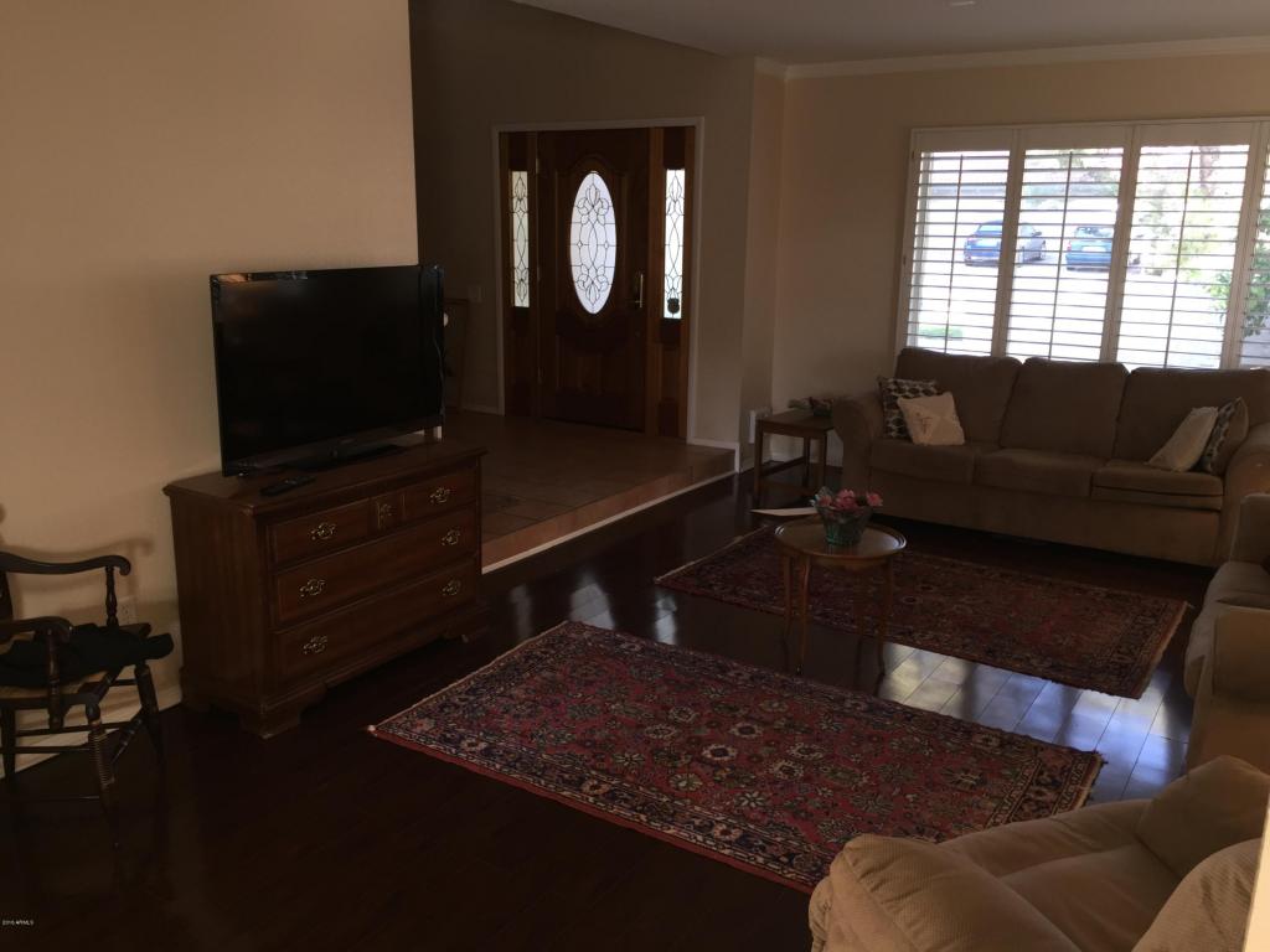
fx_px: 1064
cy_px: 476
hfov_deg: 61.7
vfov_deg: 48.2
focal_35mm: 29
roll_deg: -1.8
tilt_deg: -13.1
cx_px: 635
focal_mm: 4.15
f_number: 2.2
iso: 40
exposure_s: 1/30
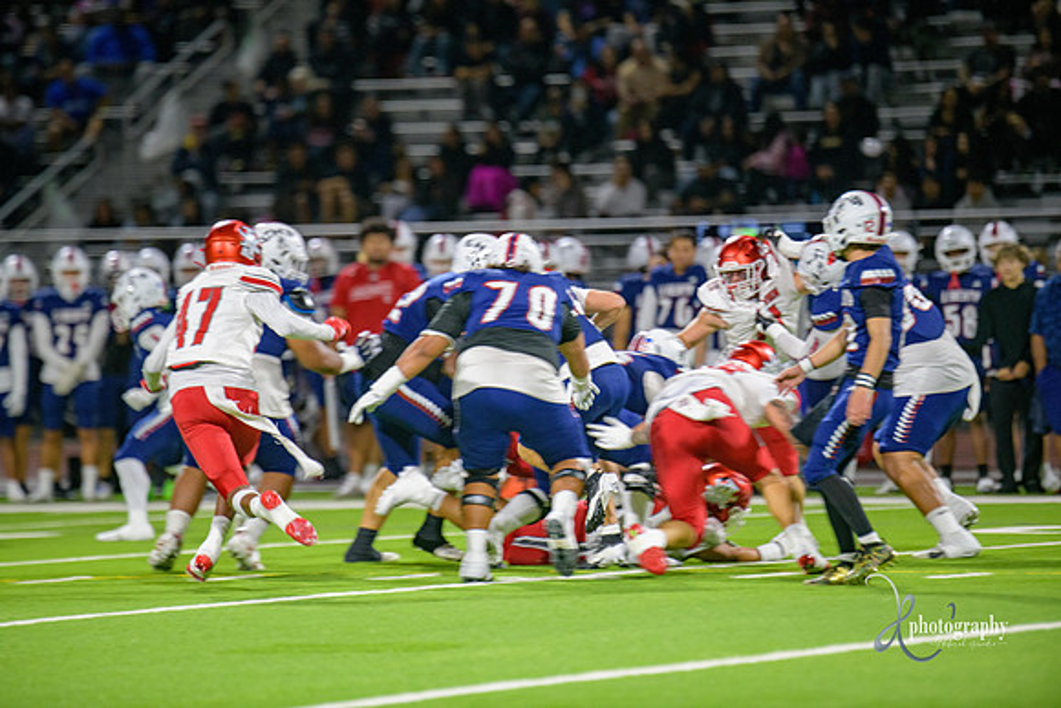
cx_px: 530
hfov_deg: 6.9
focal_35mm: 300
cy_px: 354
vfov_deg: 4.6
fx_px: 8843
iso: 2000
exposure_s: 1/250
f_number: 2.8
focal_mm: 300
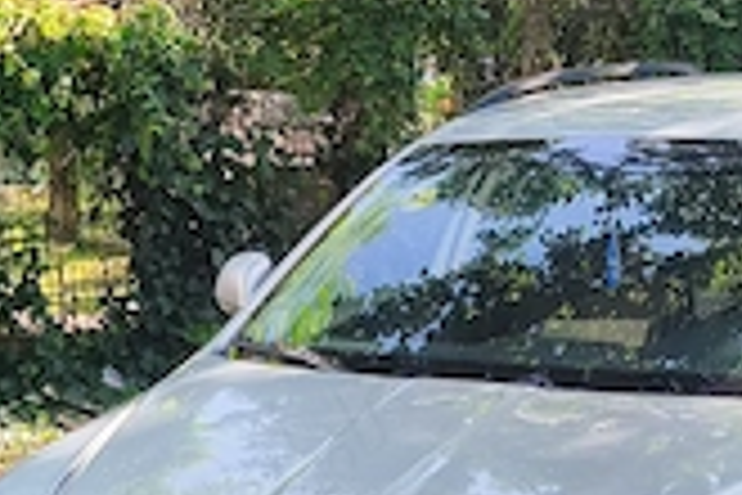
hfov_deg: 23.3
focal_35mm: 87
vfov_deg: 15.2
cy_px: 590
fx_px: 1793
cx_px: 490
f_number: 1.65
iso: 50
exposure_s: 1/172
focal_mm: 6.18
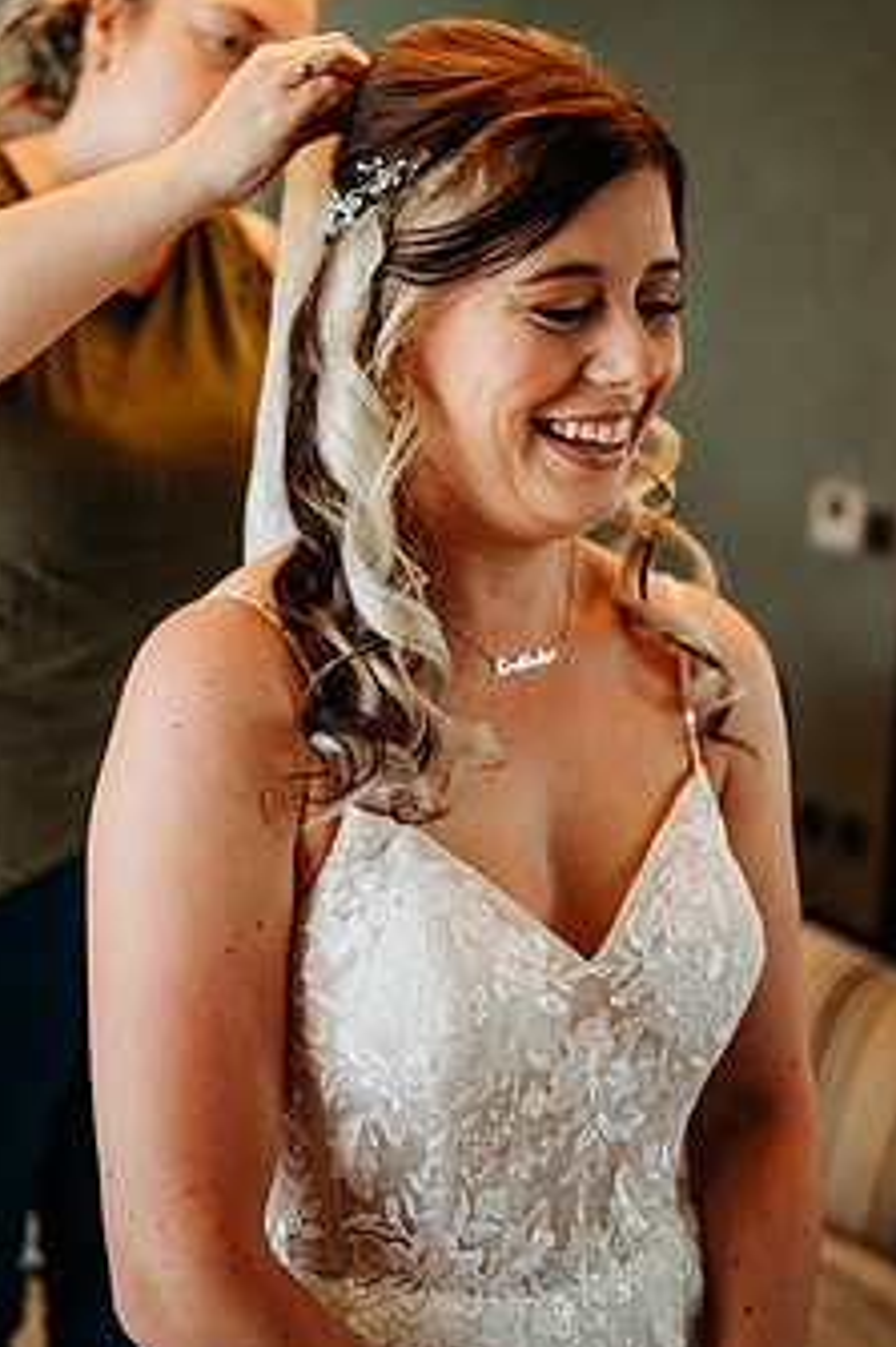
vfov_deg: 41.8
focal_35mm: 47
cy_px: 571
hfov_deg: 28.5
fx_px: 1756
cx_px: 311
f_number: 1.8
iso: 400
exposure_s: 1/250
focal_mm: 35
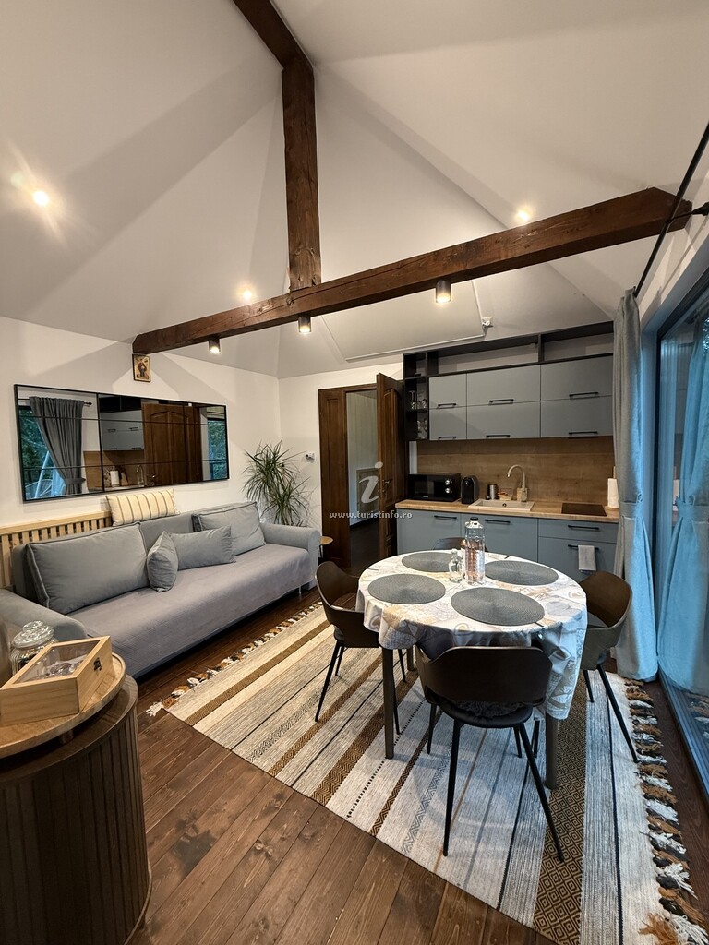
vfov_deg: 102.1
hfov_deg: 85.7
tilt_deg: -3.3
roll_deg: +0.8
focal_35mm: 14
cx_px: 354
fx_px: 382
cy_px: 472
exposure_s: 1/50
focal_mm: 2.22
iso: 250
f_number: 2.2
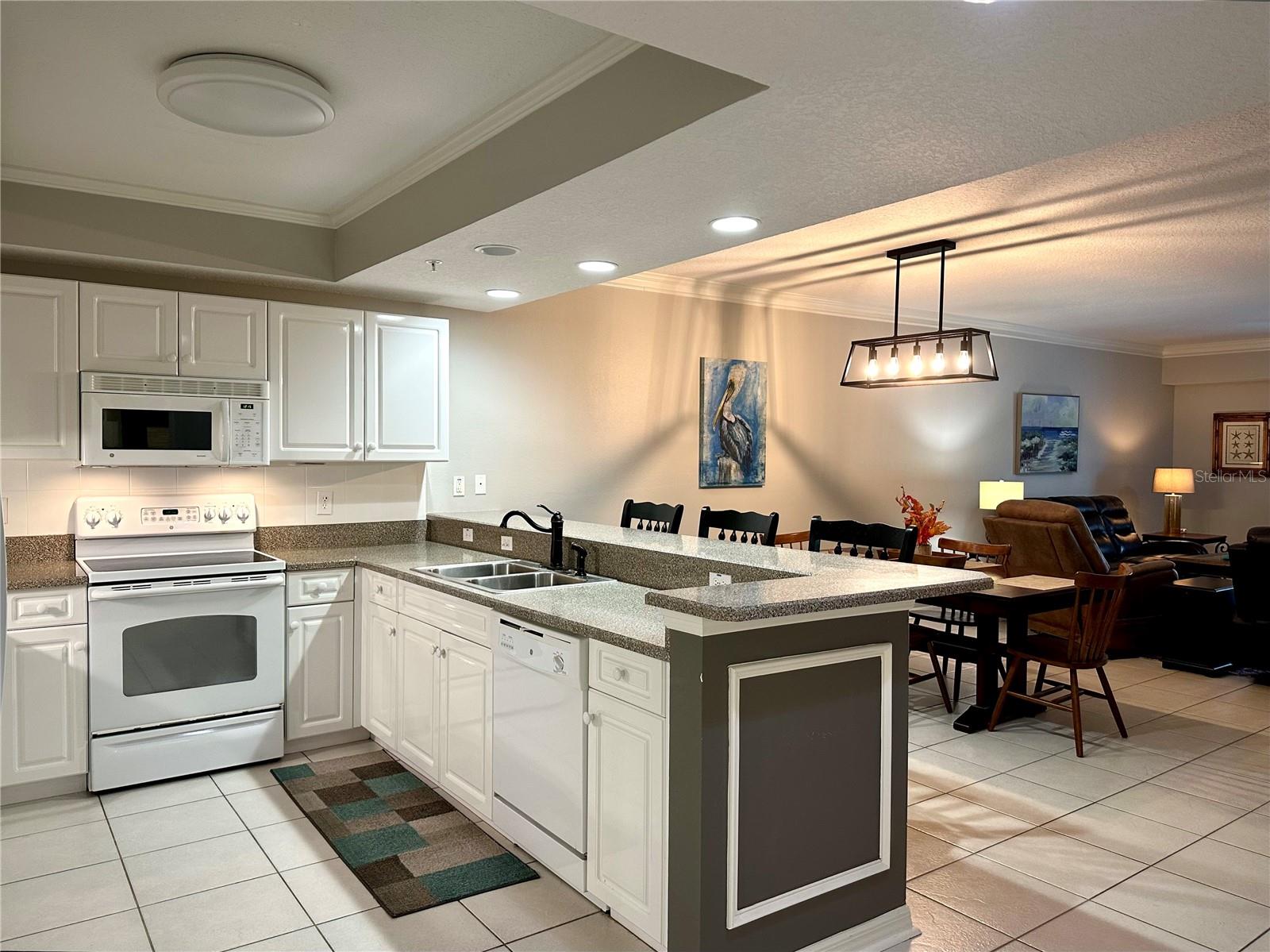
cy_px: 476
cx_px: 635
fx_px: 880
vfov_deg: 56.8
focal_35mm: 24
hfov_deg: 71.6
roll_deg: -0.1
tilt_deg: -1.2
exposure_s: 1/60
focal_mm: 6.86
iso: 200
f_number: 1.78
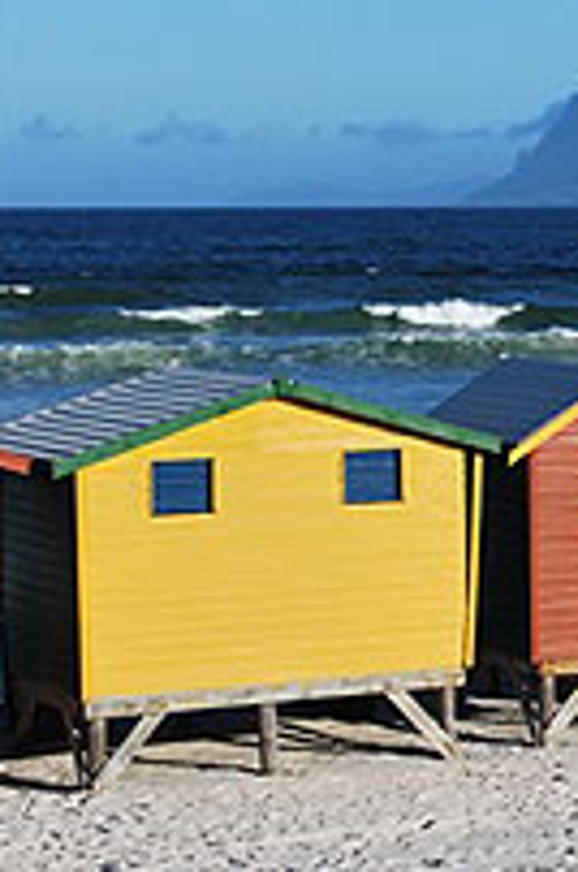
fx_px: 3238
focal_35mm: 134
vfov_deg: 15.3
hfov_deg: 9.8
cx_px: 958
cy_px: 373
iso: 100
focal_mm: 40
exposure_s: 1/320
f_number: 9
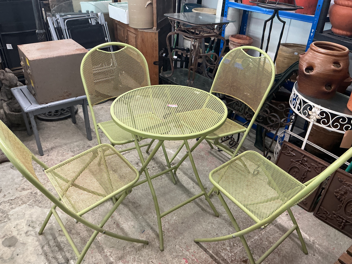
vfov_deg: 48.2
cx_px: 176
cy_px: 132
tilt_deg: -31.9
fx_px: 295
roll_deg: -2.4
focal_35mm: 29
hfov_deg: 61.7
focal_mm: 3
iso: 125
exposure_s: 1/50
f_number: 1.8
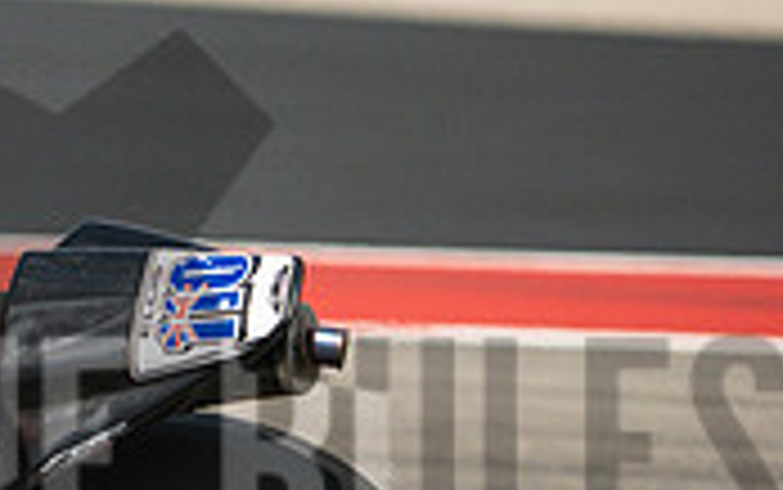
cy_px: 465
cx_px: -162
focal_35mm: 1017
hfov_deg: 2.1
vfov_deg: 1.3
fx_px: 21716
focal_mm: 200
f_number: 2
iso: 1250
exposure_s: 1/1600
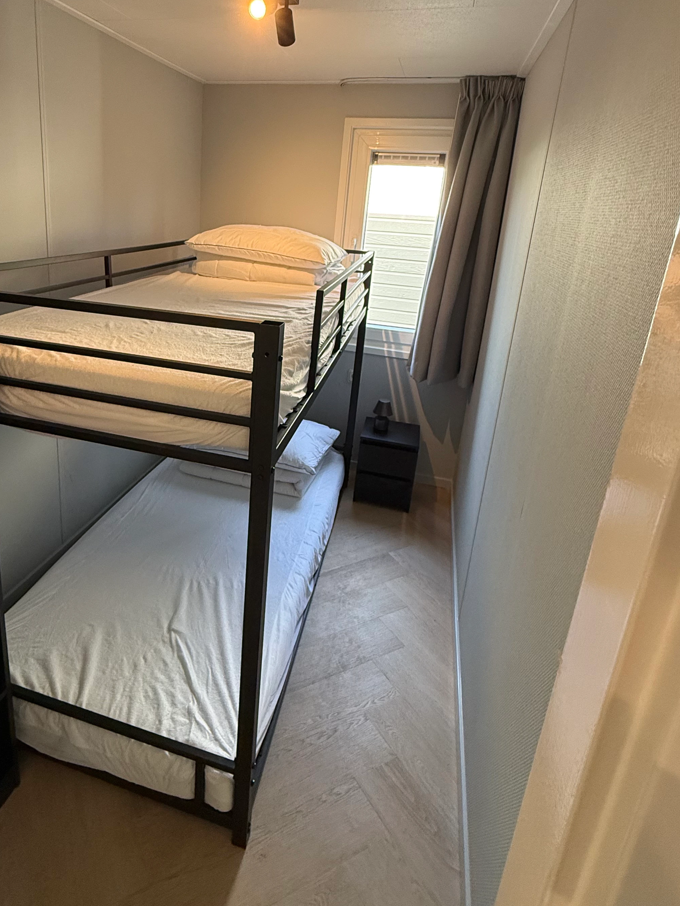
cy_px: 362
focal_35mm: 21
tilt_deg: -17.7
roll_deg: -3.9
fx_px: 550
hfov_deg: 62.4
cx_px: 248
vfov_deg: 78.1
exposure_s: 1/100
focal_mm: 2.22
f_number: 2.2
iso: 250
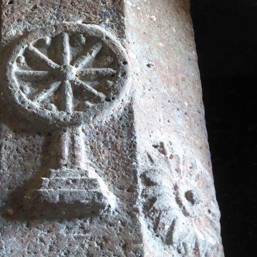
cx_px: 65
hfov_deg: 13.5
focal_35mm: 129
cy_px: 124
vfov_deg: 13.5
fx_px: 1084
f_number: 4.8
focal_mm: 15
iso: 800
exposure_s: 1/10
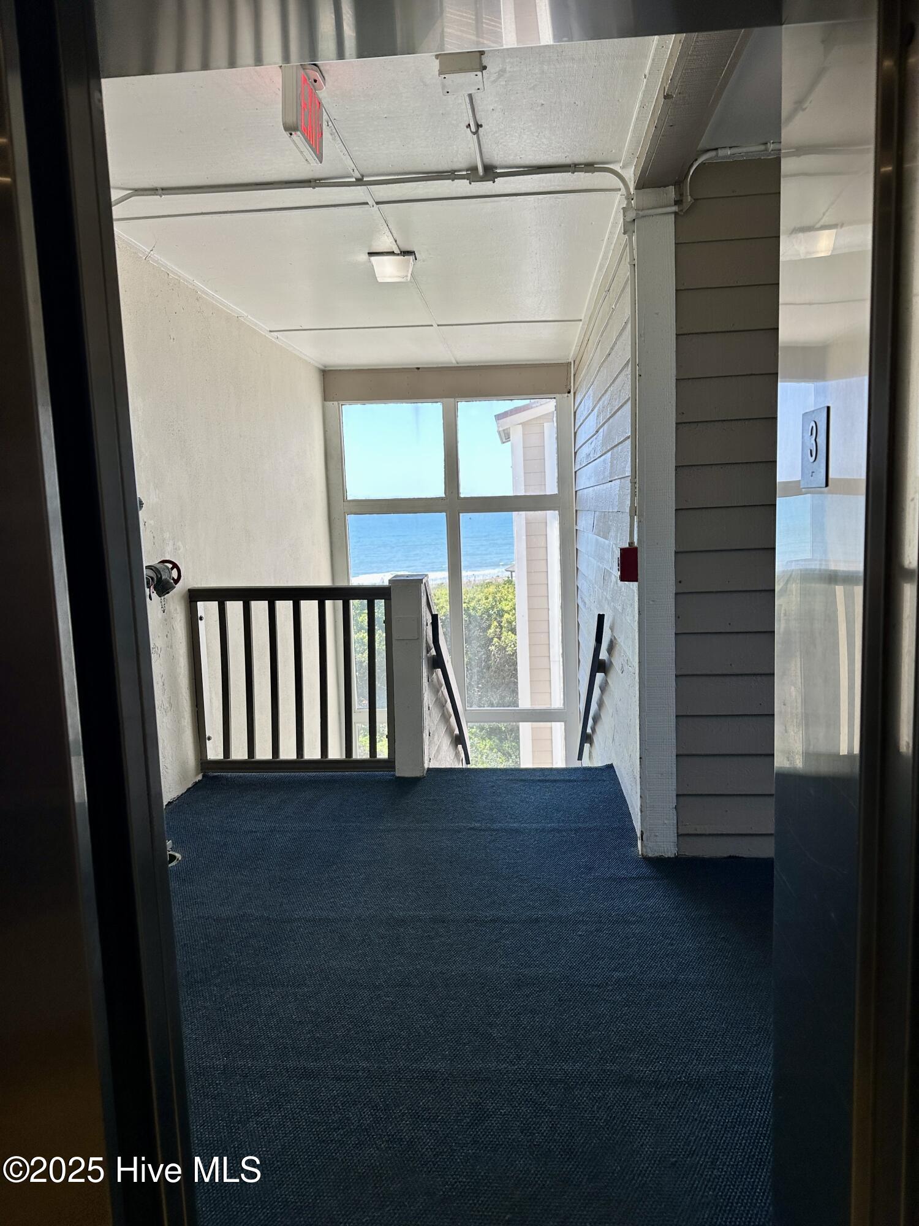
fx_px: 850
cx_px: 460
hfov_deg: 56.8
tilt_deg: -7.3
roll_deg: +1.5
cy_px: 613
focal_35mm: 24
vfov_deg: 71.6
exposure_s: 1/486
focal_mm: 6.86
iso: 80
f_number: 1.78
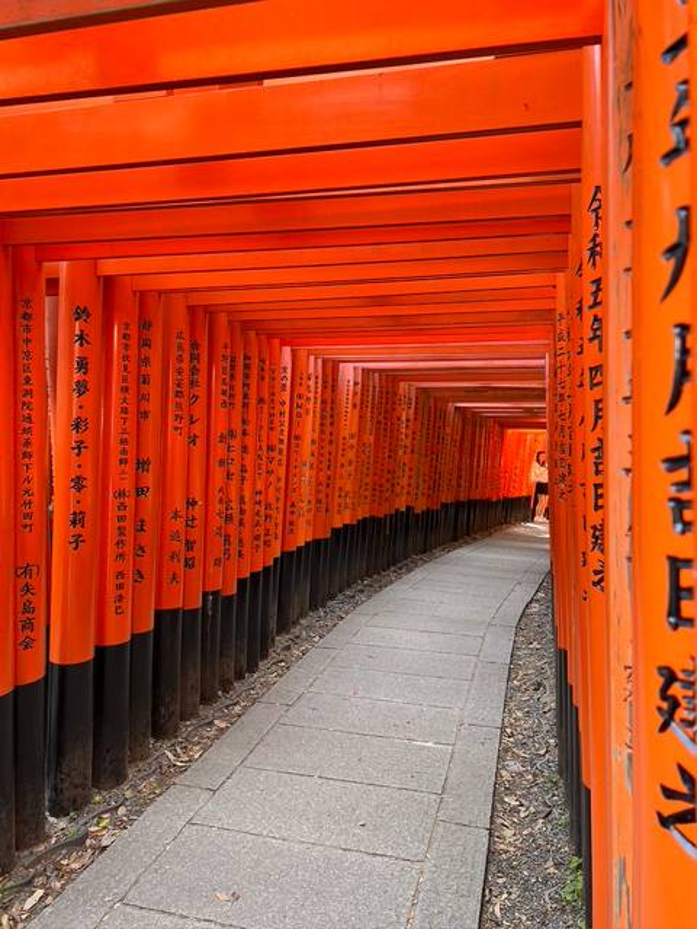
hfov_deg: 53.1
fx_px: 698
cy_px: 464
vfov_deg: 67.3
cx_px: 348
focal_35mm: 26
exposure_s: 1/121
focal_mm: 5.7
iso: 64
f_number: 1.5
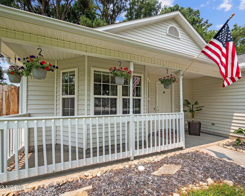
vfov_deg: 84.0
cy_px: 96
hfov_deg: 96.8
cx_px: 121
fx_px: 109
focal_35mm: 15
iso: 400
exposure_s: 1/1250
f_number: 5.6
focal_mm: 7
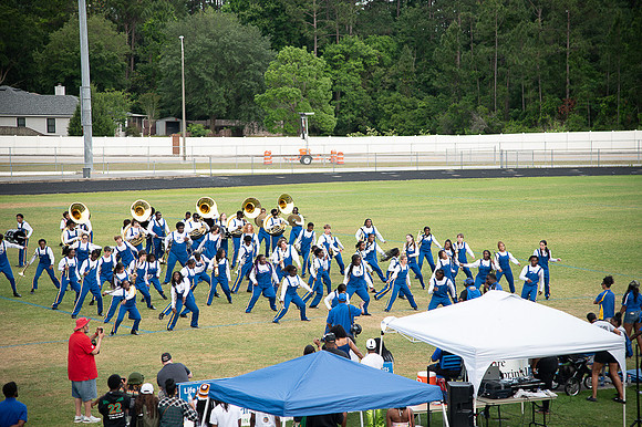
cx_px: 321
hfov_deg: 18.6
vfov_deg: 12.4
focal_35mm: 110
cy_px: 214
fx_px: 1960
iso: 400
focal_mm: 110
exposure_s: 1/200
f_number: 4
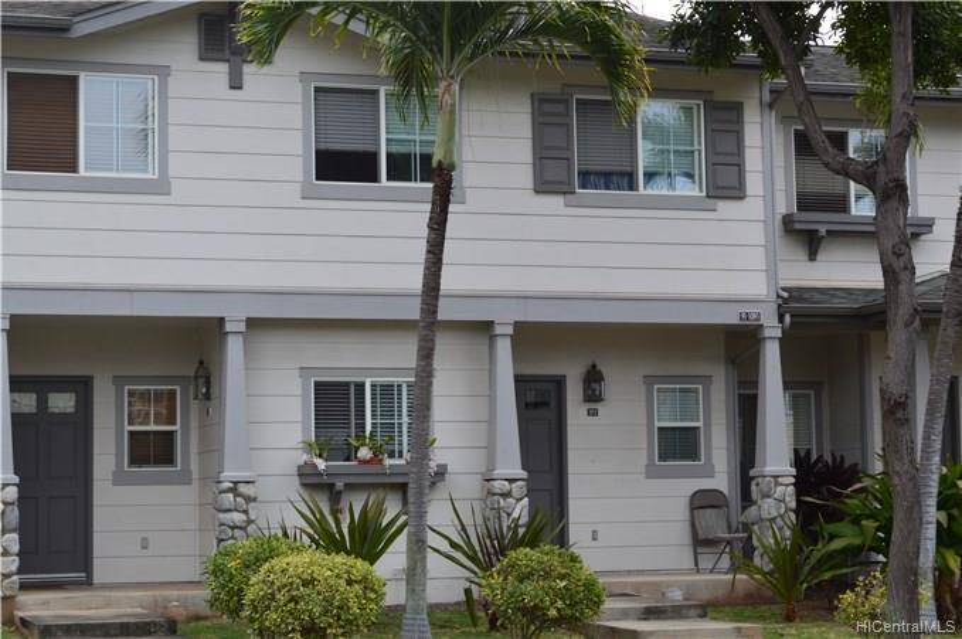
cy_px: 320
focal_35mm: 82
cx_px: 481
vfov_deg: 16.5
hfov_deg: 24.6
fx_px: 2202
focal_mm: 55
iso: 400
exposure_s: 1/250
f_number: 10
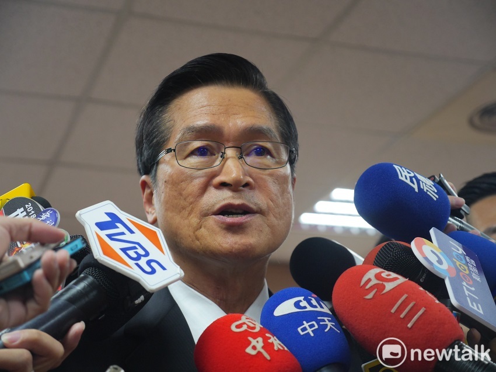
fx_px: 1003
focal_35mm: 70
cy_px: 186
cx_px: 248
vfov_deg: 21.0
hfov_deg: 27.8
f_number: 2.8
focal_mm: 35
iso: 1000
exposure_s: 1/200
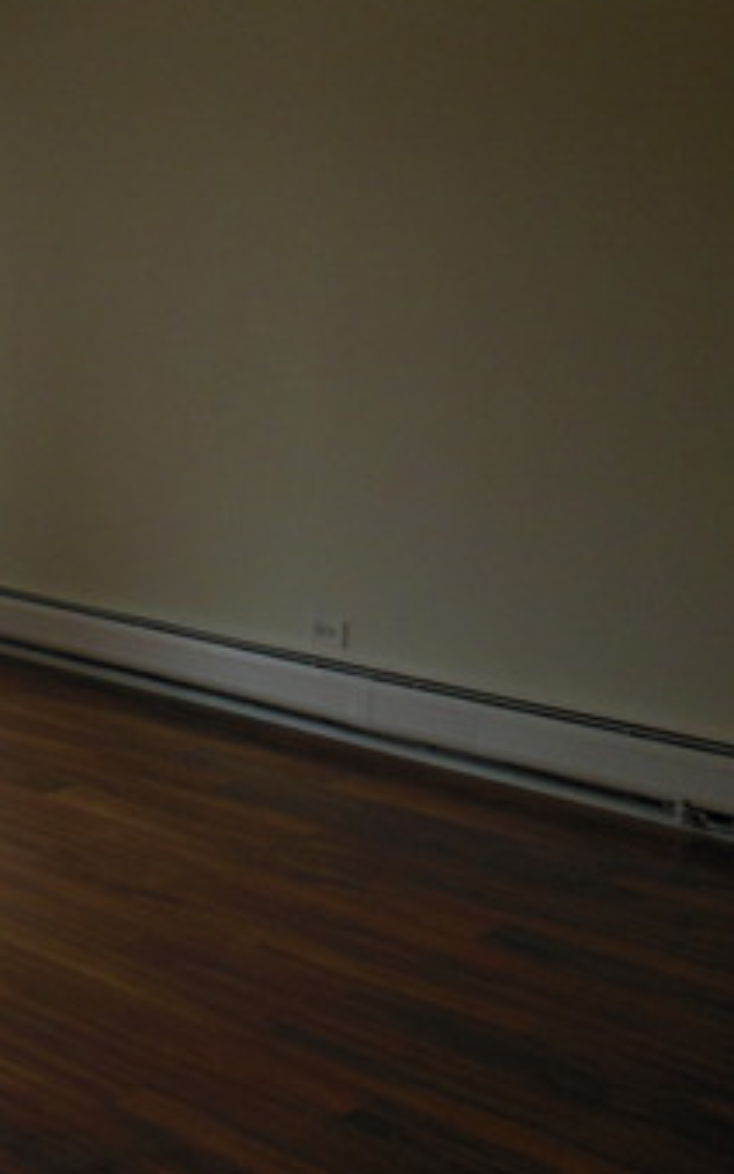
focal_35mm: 58
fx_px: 1856
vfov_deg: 35.0
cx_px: -284
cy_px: 474
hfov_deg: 20.0
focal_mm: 5.2
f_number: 3.7
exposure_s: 1/250
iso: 320
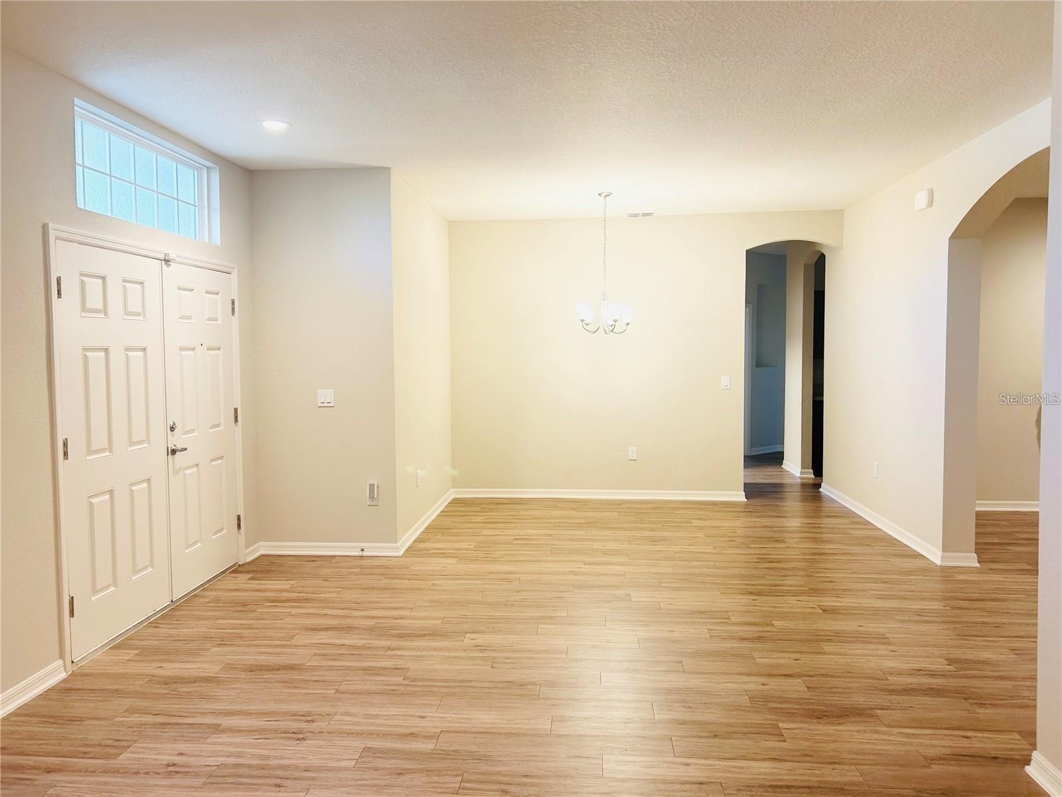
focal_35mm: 26
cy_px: 398
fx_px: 798
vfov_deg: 53.1
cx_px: 531
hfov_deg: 67.3
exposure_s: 1/60
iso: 100
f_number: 1.5
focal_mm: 5.7
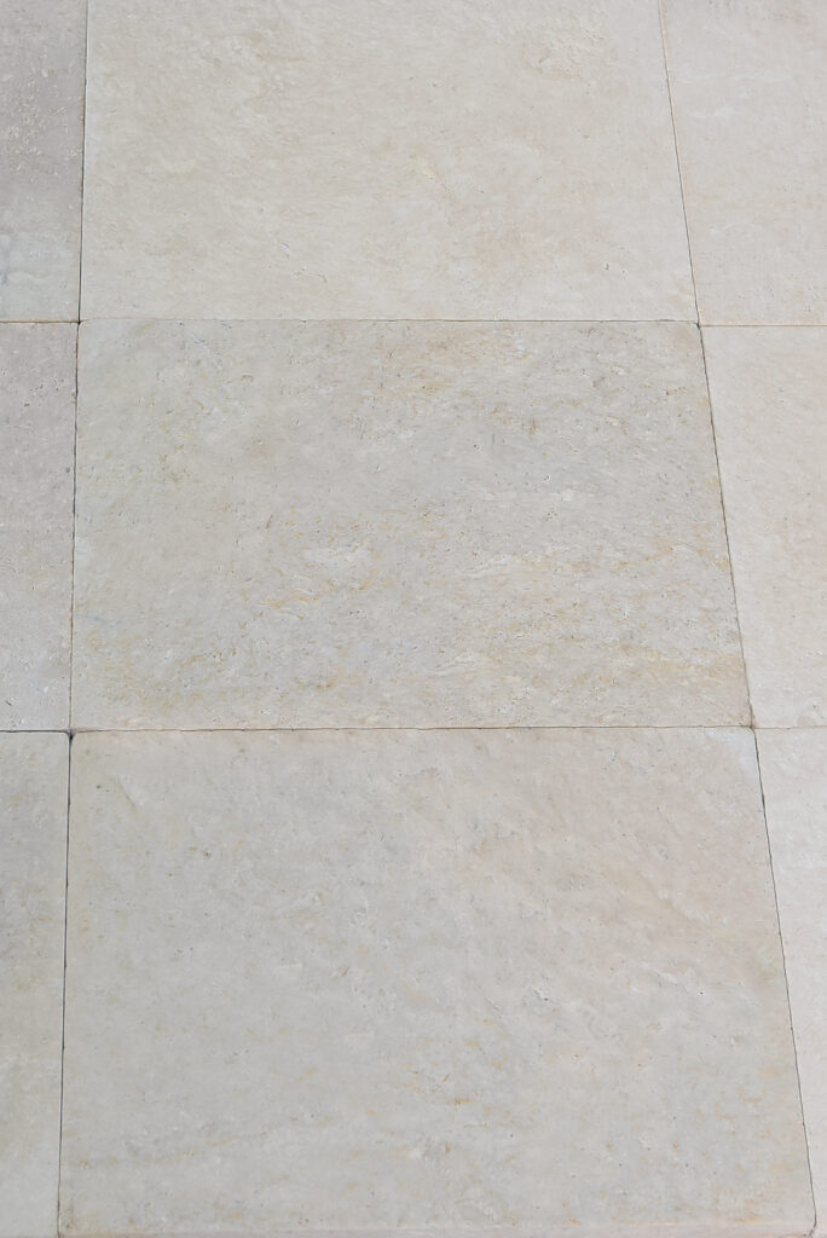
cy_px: 619
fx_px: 1204
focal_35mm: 35
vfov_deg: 54.4
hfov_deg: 37.9
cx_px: 414
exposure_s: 1/125
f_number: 4.5
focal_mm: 35
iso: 125
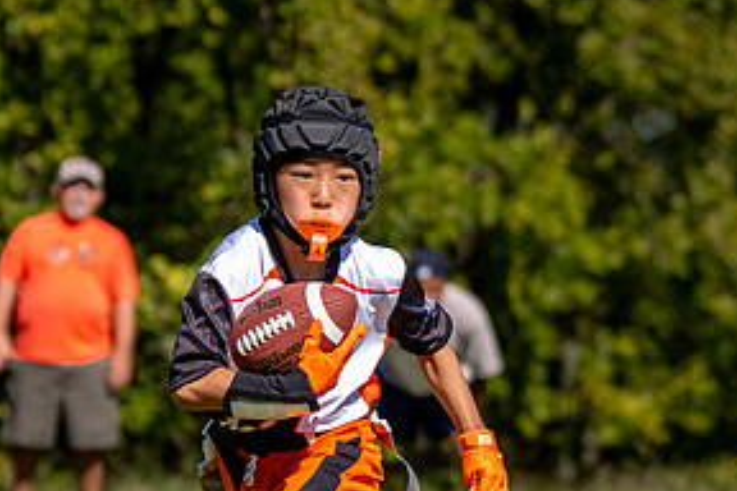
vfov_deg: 4.4
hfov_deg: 6.6
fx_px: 6387
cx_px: 522
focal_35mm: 312
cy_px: 420
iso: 160
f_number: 2.8
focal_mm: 84
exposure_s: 1/3200
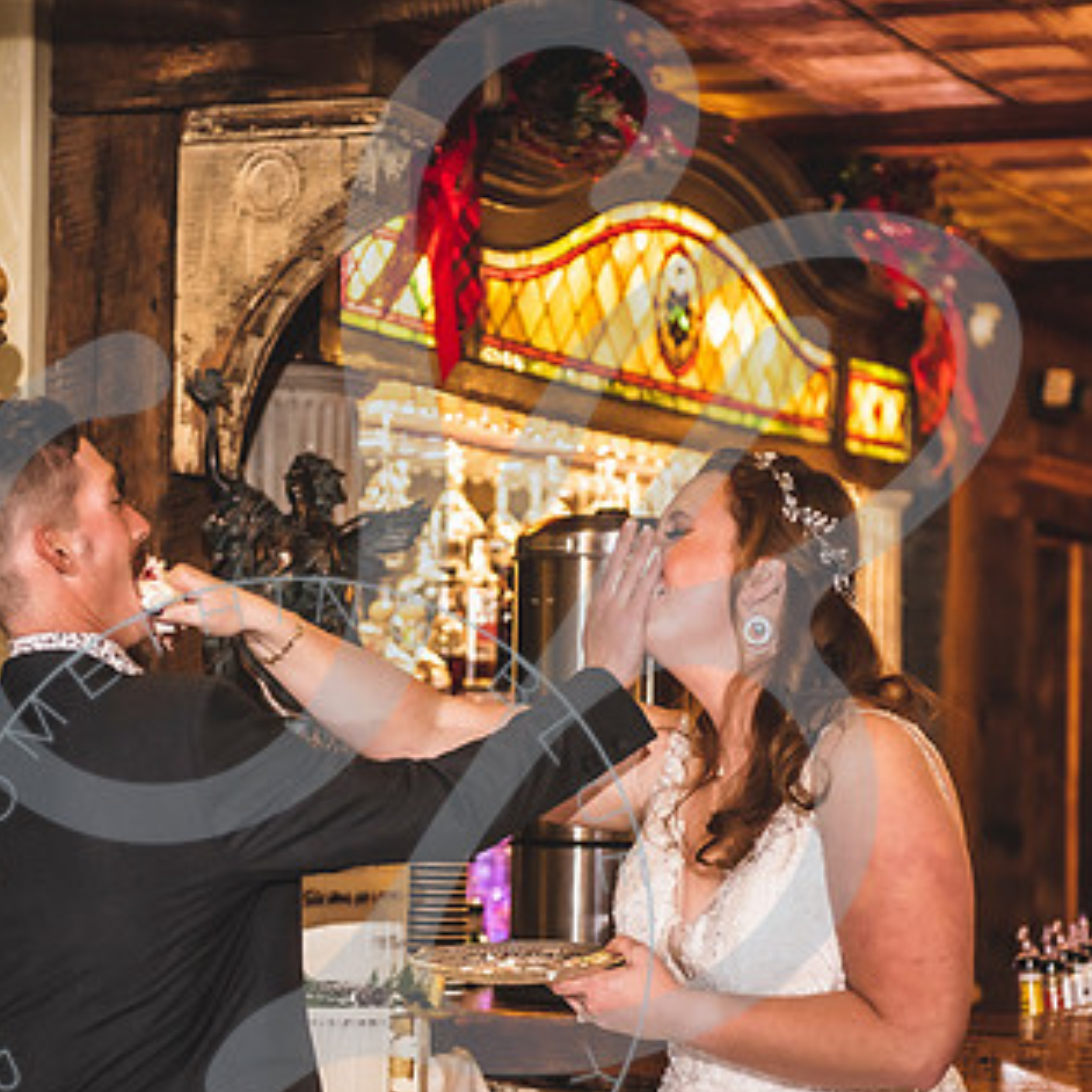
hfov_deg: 15.8
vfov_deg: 15.8
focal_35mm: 110
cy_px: 642
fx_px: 3926
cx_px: 469
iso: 1000
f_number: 2.8
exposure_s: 1/100
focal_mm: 70
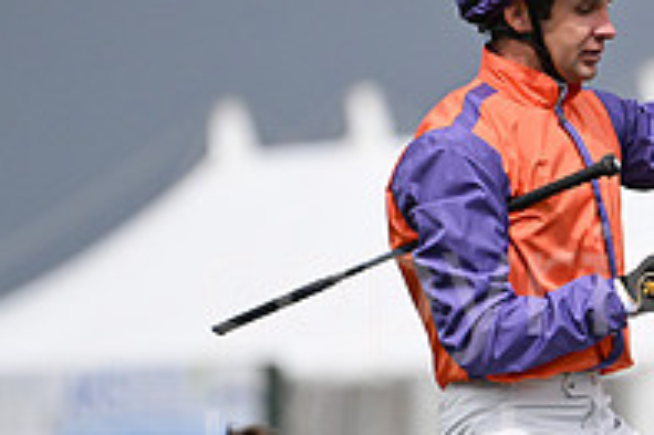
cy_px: 496
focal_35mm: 589
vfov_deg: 2.3
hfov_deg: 3.5
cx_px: 634
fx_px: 10691
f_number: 3.5
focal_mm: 200
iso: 800
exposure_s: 1/16000
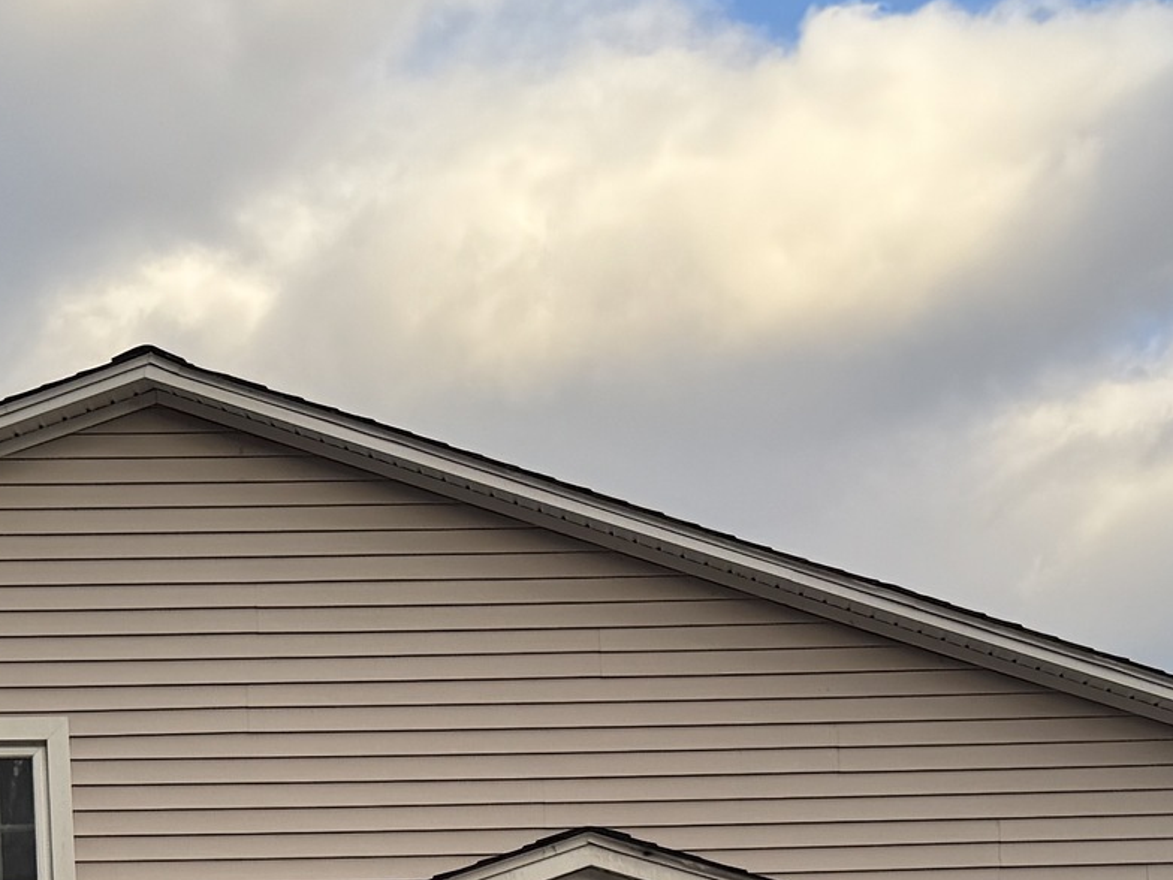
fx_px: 3185
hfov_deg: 20.8
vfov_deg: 14.6
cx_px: 696
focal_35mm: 94
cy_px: 1350
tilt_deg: -0.8
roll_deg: +1.0
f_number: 1.78
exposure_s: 1/1172
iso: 80
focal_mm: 6.76
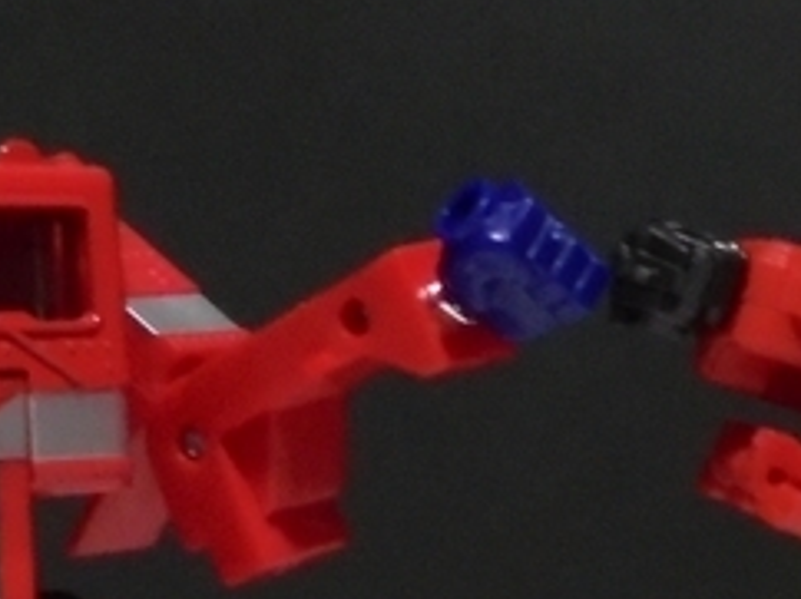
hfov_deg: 15.2
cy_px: 728
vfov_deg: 11.2
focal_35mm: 129
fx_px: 2982
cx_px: 688
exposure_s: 1/13
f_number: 3.5
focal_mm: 4.6
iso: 400
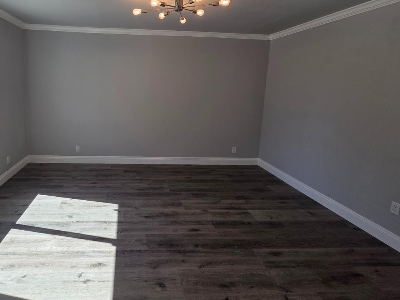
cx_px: 138
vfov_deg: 67.9
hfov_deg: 82.2
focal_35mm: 19
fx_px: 220
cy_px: 118
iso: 40
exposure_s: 1/322
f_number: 1.9
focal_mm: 2.2
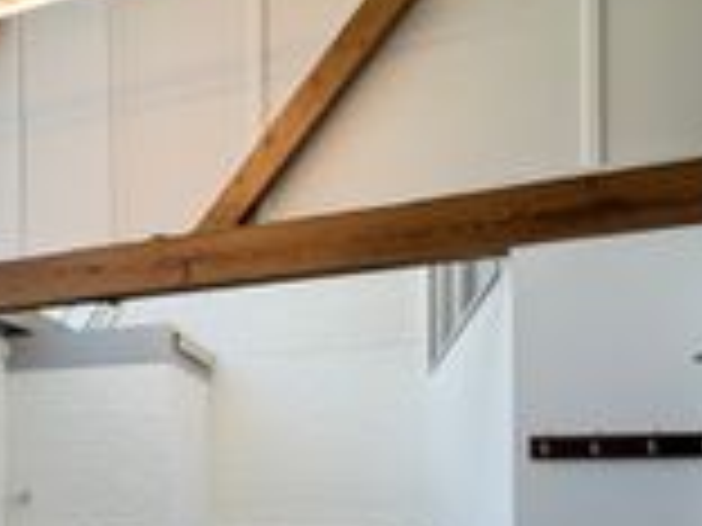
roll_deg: +0.4
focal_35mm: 36
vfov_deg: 37.2
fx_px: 730
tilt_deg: +0.9
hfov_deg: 45.2
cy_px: 468
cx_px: 36
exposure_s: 1/100
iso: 50
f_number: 2.2
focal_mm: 2.22
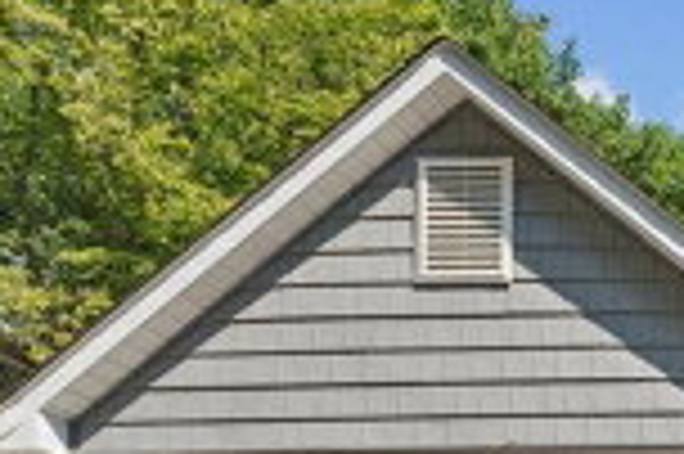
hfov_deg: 24.4
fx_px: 1272
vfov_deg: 18.5
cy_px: 627
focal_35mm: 67
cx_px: 990
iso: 200
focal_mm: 19.9
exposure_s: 1/125
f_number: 13
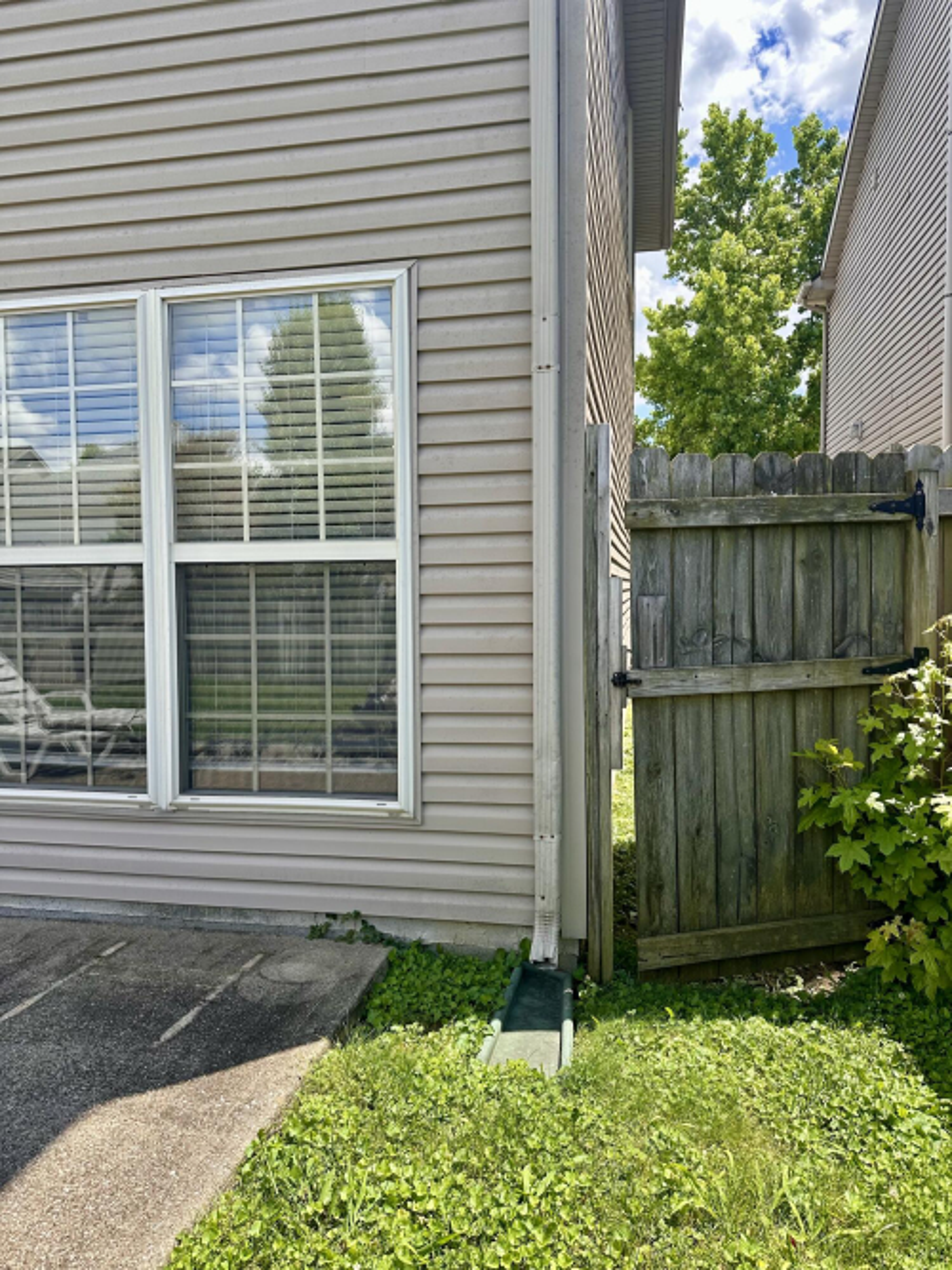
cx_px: 476
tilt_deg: -1.9
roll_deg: -0.3
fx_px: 880
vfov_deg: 71.6
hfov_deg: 56.8
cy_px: 635
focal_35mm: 24
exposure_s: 1/1664
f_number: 1.78
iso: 80
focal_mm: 6.86
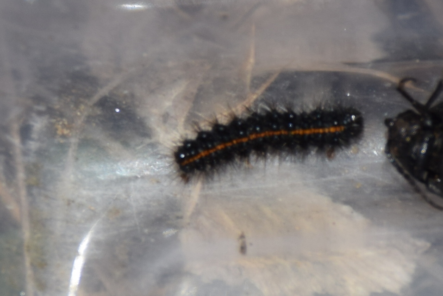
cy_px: 148
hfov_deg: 9.8
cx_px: 222
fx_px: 2586
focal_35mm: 210
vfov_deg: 6.6
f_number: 5.6
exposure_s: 1/60
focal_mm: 140
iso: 160
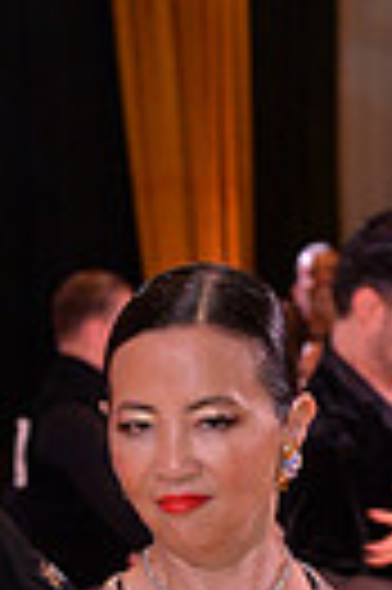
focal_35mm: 346
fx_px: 5666
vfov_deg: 5.9
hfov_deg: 4.0
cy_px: 1013
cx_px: -2
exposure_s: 1/250
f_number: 5.6
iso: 1600
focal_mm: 78
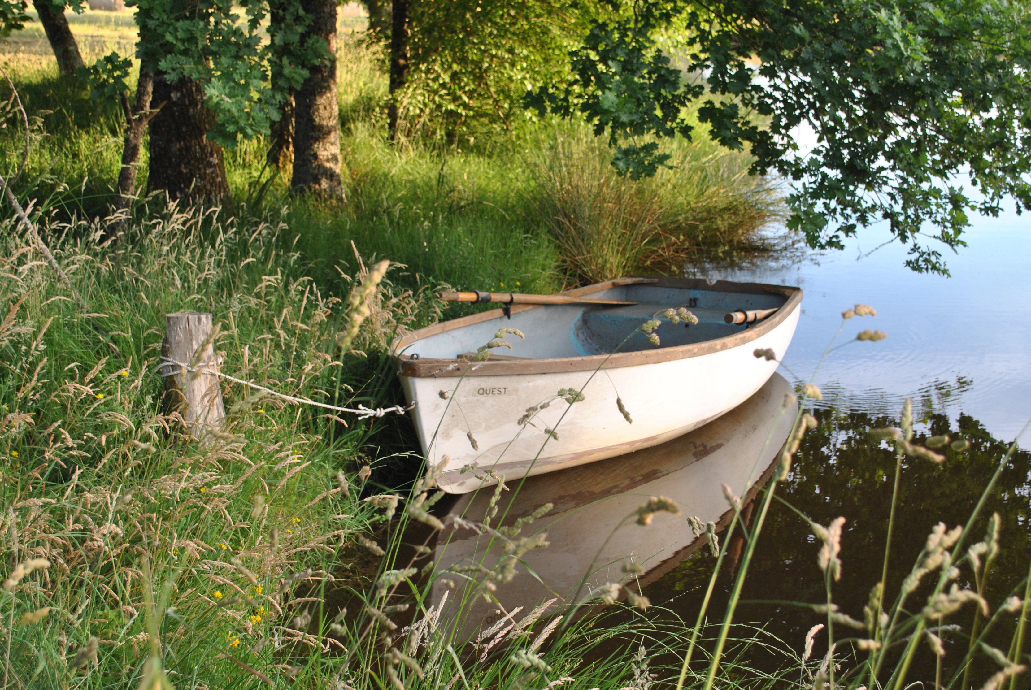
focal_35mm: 51
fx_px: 1450
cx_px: 579
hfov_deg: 39.1
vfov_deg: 26.8
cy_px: 368
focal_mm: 29
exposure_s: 1/100
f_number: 5
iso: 200
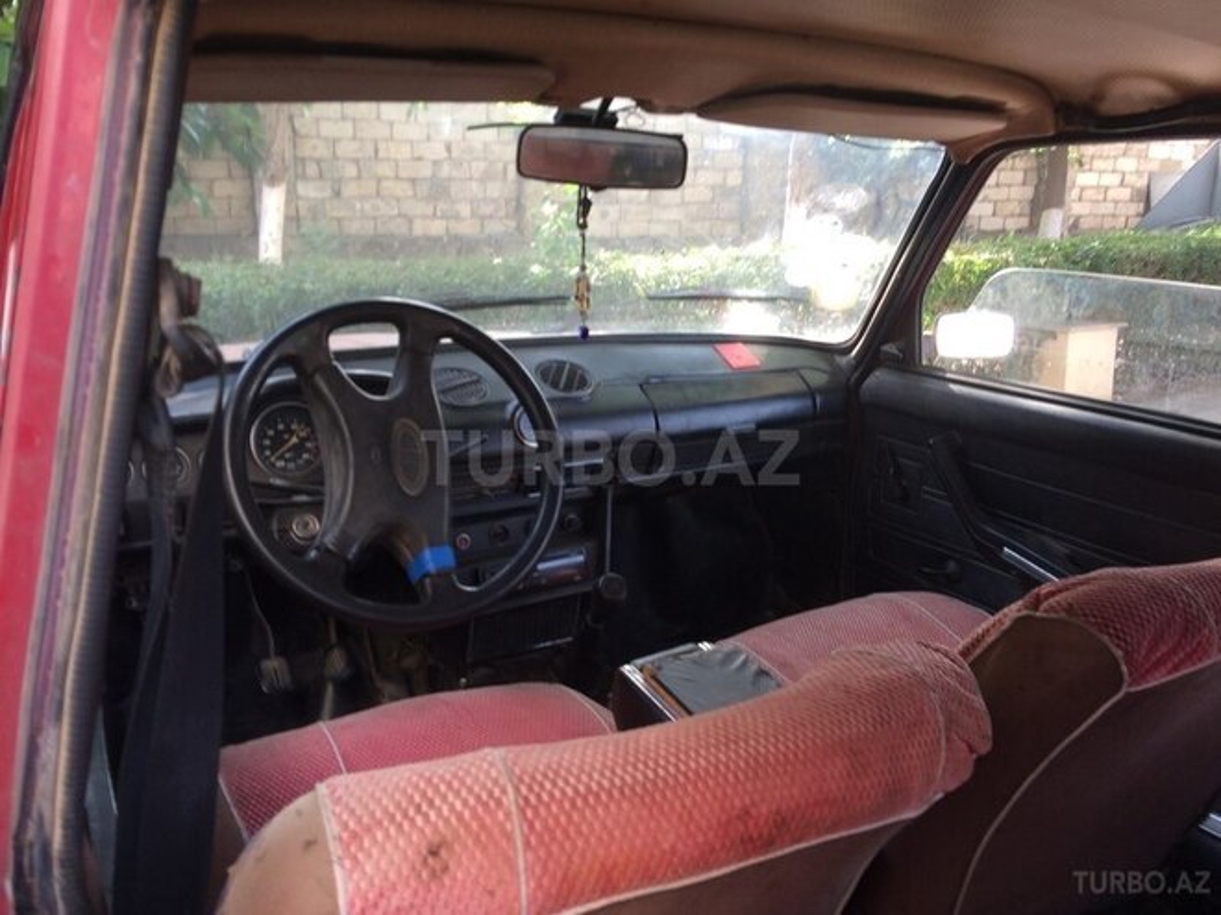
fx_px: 1023
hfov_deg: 61.7
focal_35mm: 29
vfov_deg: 48.2
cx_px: 610
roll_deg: -1.1
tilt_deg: -15.4
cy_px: 458
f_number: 2.2
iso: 50
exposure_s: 1/50
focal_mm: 4.15
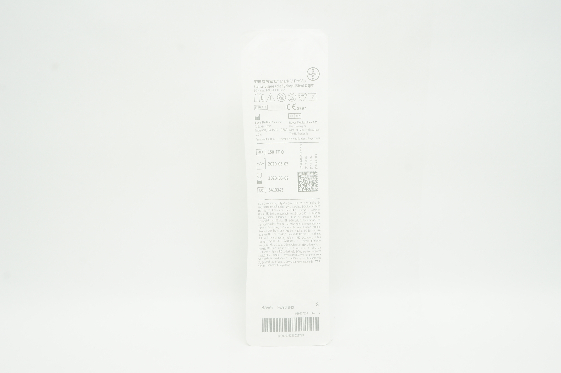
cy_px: 186
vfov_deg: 32.9
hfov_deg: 48.0
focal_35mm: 40
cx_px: 280
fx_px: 630
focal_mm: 27
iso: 400
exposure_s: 1/15
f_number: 11
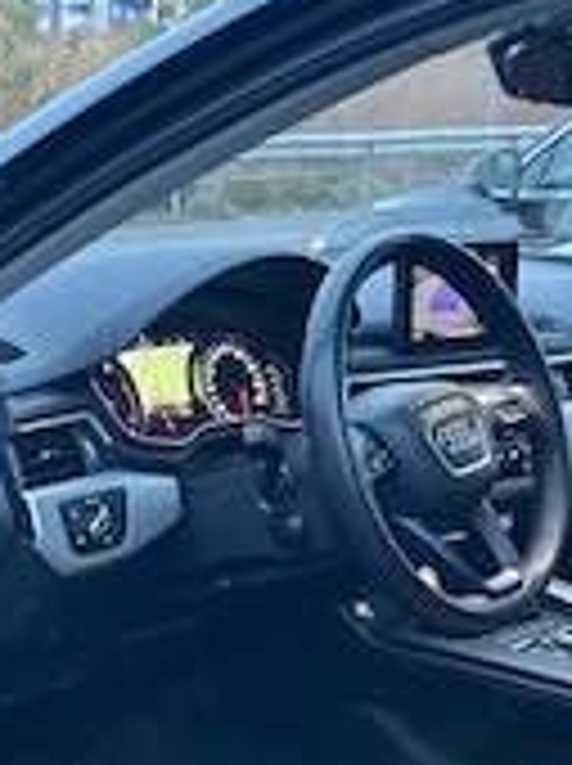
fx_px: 2496
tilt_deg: -15.9
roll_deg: -0.2
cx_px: 185
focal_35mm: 113
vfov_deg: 16.9
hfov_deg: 13.1
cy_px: 832
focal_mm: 6.86
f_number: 1.78
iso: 640
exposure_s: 1/30
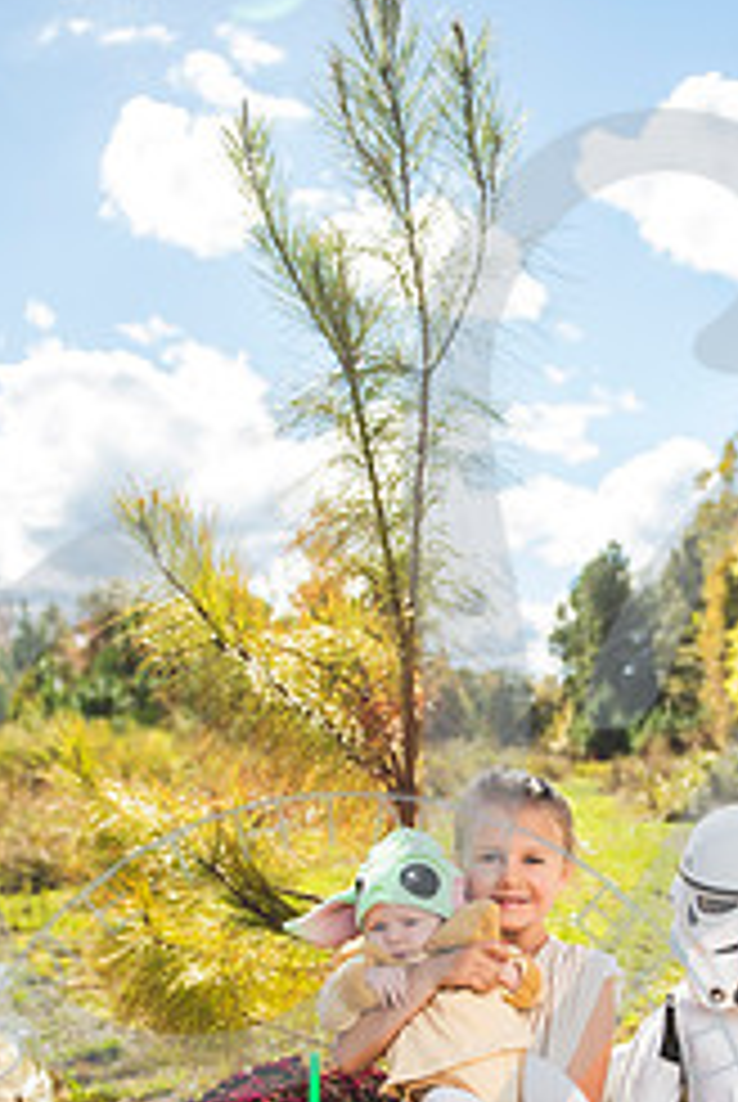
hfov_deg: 30.1
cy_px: 868
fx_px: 1349
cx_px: 554
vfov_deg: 42.6
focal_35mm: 44
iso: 320
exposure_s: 1/4000
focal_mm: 24
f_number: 2.8
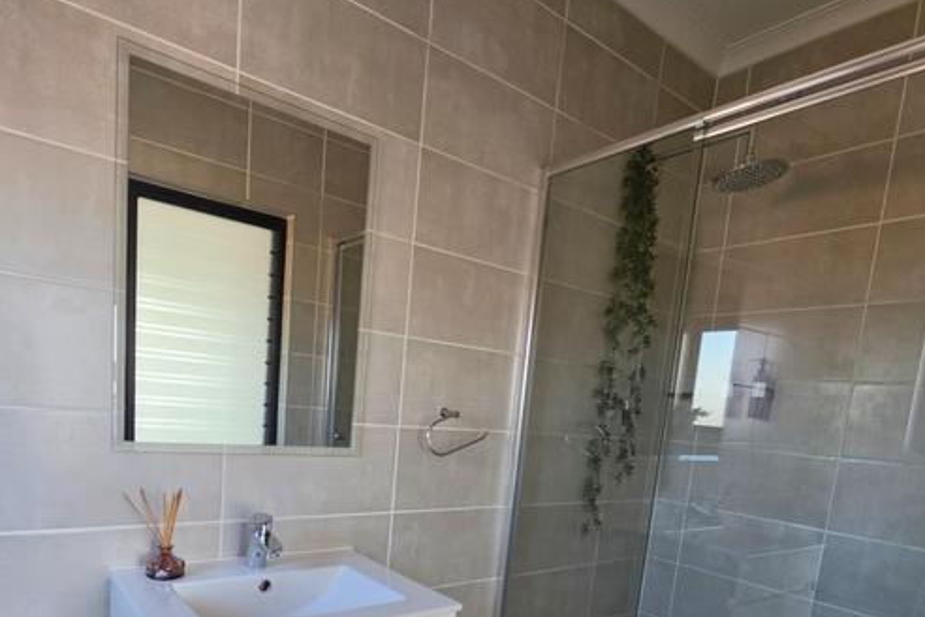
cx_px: 417
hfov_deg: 78.4
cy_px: 493
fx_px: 565
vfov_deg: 53.5
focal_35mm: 22
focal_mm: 2.2
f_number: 1.9
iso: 100
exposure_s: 1/100
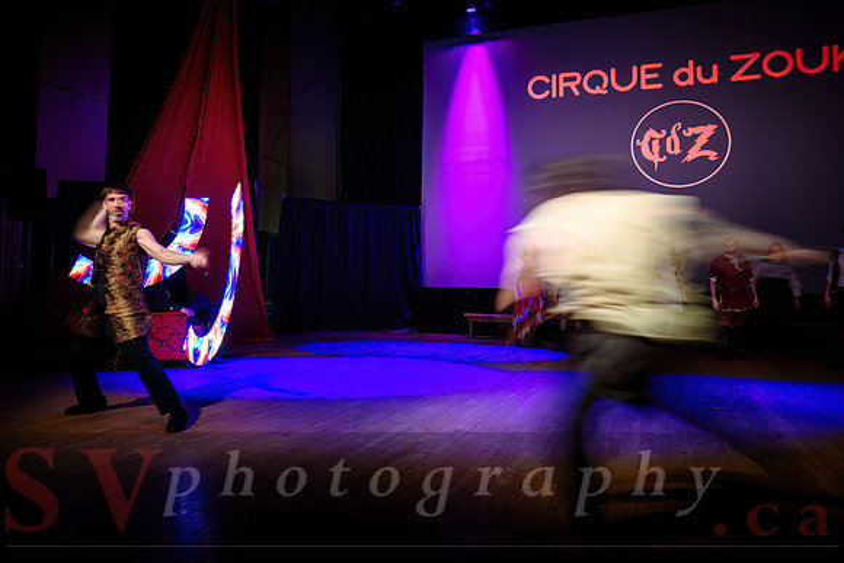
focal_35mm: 27
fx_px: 640
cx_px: 394
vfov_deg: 47.4
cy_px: 243
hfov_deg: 66.7
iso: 64
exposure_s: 1/5
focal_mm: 24
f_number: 2.8
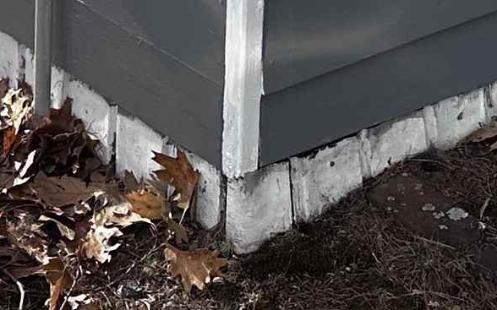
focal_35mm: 133
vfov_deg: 8.5
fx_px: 1801
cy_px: -568
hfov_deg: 15.7
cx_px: 269
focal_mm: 6.86
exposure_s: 1/1613
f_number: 1.78
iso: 80
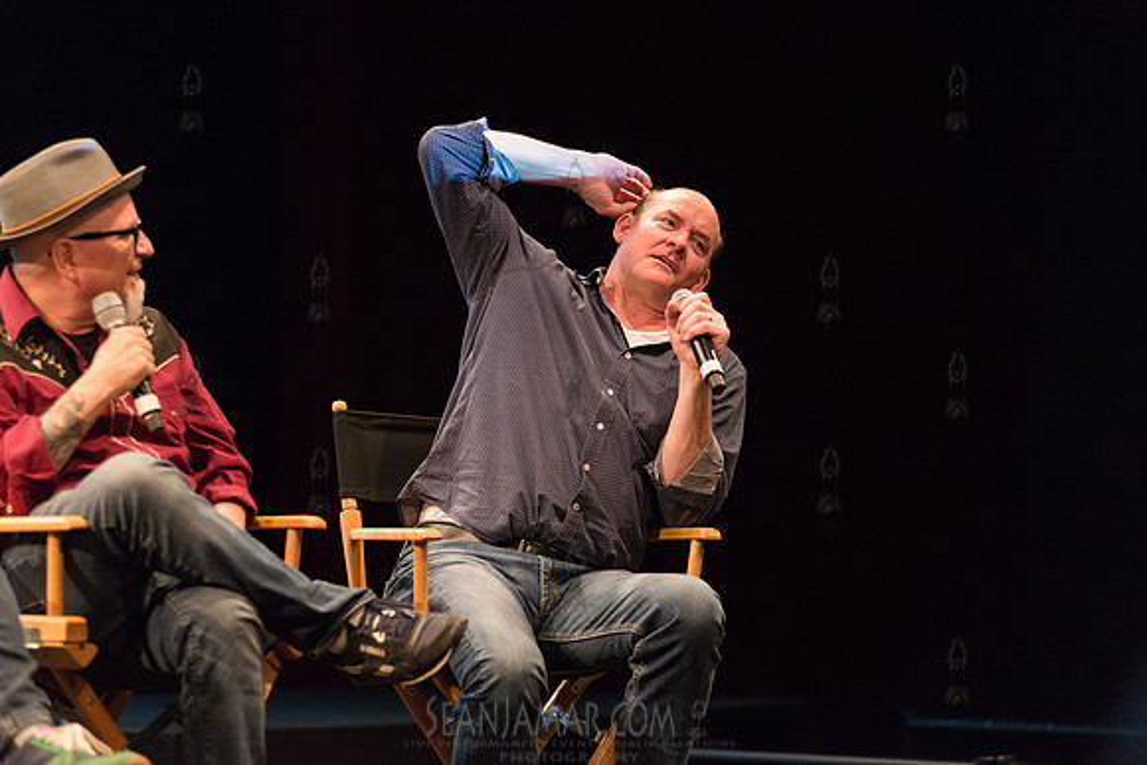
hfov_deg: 16.4
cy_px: 382
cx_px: 574
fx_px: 3983
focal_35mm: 125
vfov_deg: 11.0
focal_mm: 125
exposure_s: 1/200
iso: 4000
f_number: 3.2
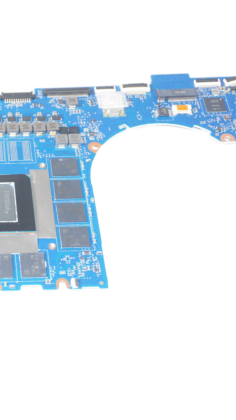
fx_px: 834
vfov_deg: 28.2
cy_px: 198
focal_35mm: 75
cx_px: -68
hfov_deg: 15.4
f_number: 5
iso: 640
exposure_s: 1/125
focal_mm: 28
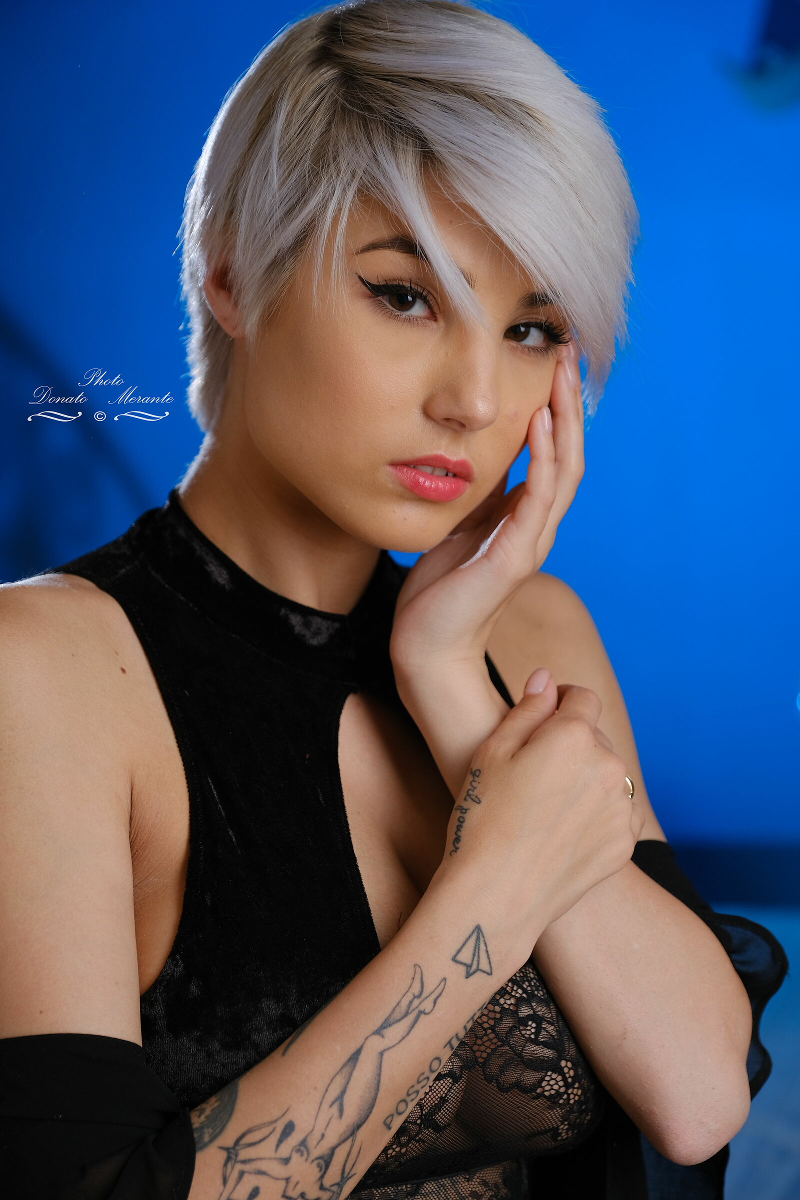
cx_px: 400
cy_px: 600
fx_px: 2433
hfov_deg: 18.7
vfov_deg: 27.7
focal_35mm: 73
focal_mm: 48.5
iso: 250
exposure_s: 1/100
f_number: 3.6
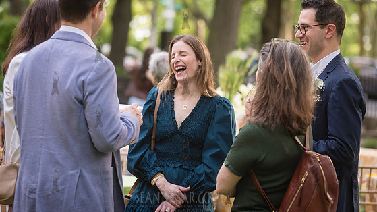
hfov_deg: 12.2
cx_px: 185
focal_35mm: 176
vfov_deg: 6.9
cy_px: 83
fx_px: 1759
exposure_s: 1/400
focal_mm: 145
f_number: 4
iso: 1000
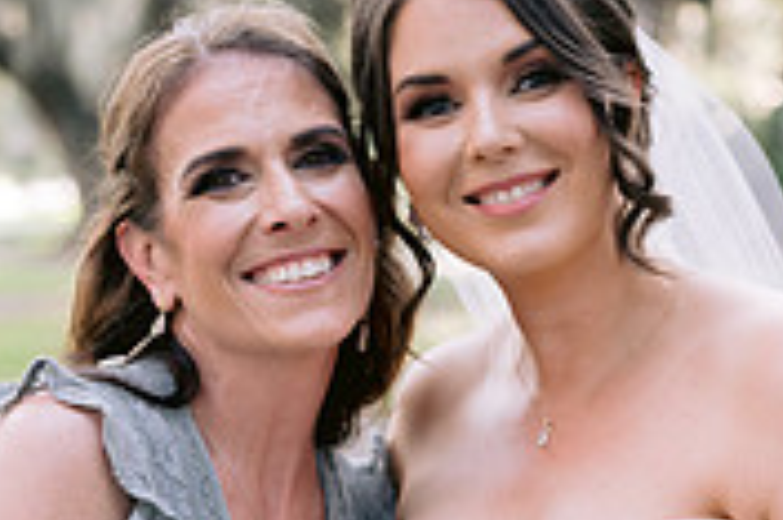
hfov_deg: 16.0
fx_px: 2781
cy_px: 707
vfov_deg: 10.4
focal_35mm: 128
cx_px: 440
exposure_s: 1/320
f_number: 2.8
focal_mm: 50
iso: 400
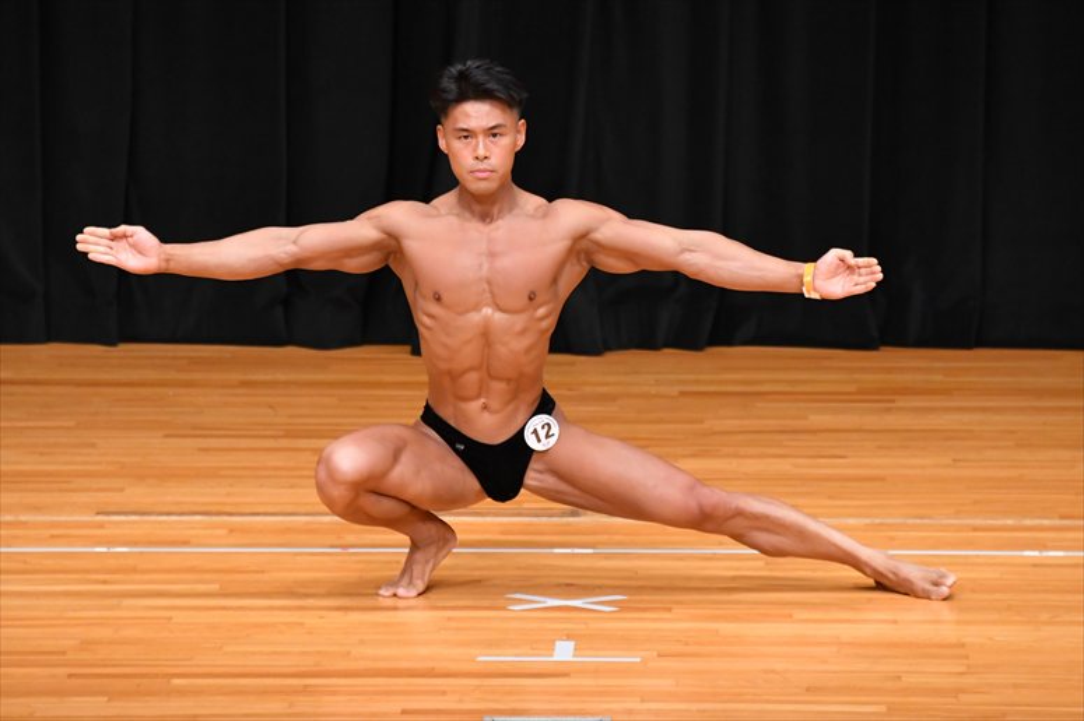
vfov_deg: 3.7
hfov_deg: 5.5
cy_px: 360
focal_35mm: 375
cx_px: 542
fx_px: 11286
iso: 4000
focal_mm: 250
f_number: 5.6
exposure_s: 1/400
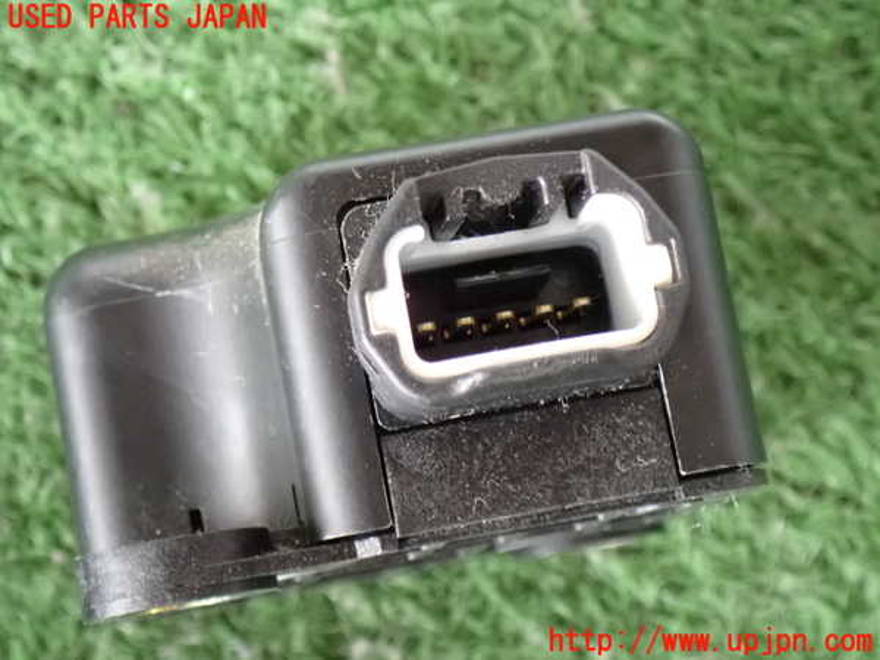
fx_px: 2542
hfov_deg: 19.6
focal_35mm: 100
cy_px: 330
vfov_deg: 14.8
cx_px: 440
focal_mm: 18
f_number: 4.9
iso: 1600
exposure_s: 1/20
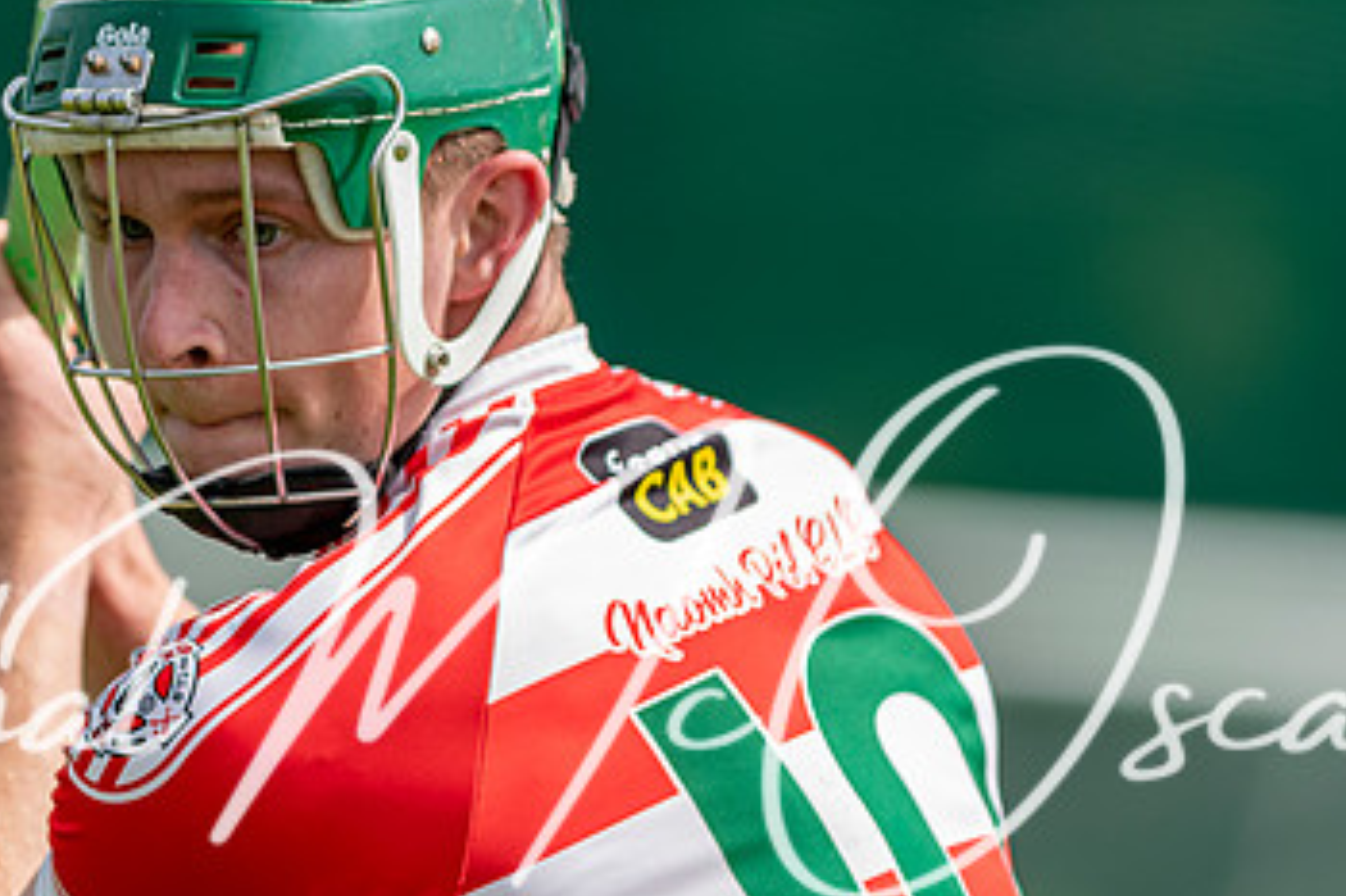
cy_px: 417
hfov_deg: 2.8
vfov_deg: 1.8
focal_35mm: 746
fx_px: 27878
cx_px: 385
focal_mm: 300
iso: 100
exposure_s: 1/1600
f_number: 2.8
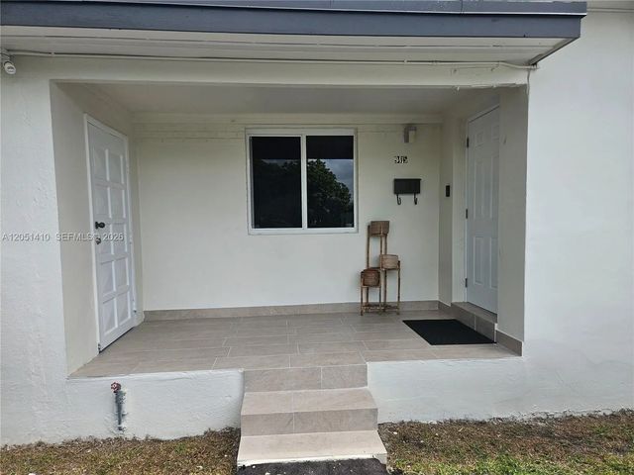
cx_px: 317
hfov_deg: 73.9
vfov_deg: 58.9
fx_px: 421
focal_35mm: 23
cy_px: 238
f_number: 1.8
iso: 25
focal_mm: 5.4
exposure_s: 1/892
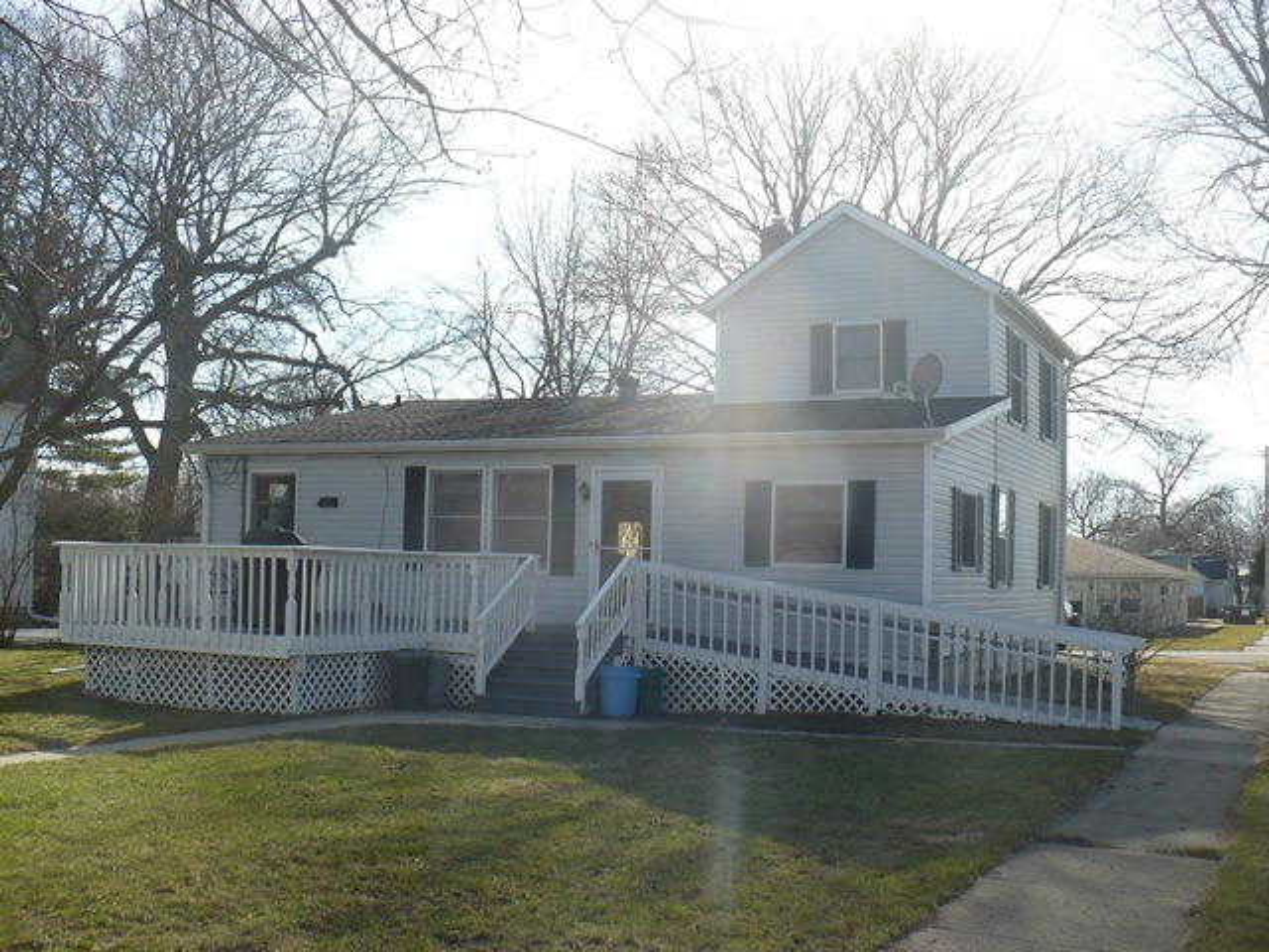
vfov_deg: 38.7
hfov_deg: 50.1
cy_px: 476
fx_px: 1356
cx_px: 634
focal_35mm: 37
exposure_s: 1/1000
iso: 100
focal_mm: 6.1
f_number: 2.8
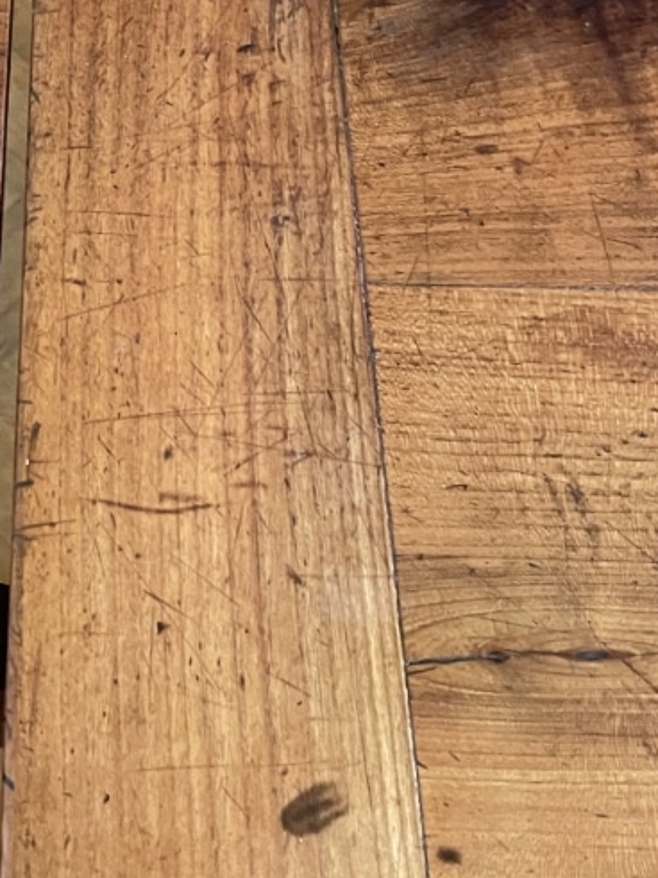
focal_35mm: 64
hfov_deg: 22.3
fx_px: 1623
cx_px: 44
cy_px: 110
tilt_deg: -53.7
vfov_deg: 29.2
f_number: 1.6
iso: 500
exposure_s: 1/33
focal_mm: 4.2
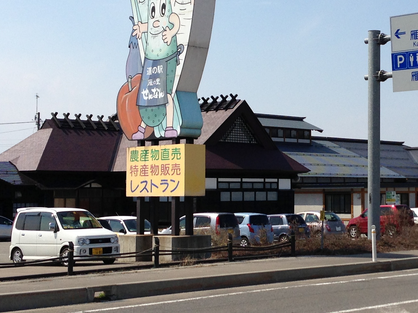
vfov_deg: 18.0
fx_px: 990
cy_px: 125
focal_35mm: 82
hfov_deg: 23.7
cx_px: 292
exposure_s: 1/2262
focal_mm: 4.13
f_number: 2.4
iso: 50
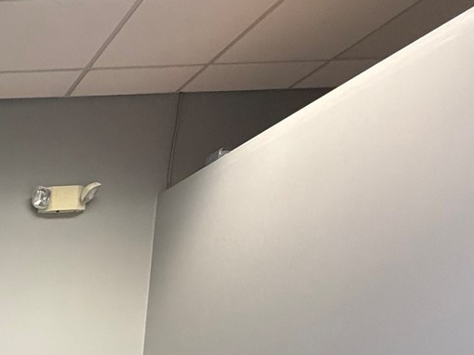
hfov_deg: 31.4
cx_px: -165
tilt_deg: -12.8
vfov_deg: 25.5
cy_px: 520
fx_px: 603
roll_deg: +1.4
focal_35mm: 44
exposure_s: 1/120
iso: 320
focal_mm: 2.22
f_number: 2.2
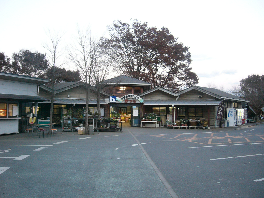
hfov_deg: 52.6
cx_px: 132
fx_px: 267
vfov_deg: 40.7
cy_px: 99
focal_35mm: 35
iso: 200
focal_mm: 5.8
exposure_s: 1/20
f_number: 2.8
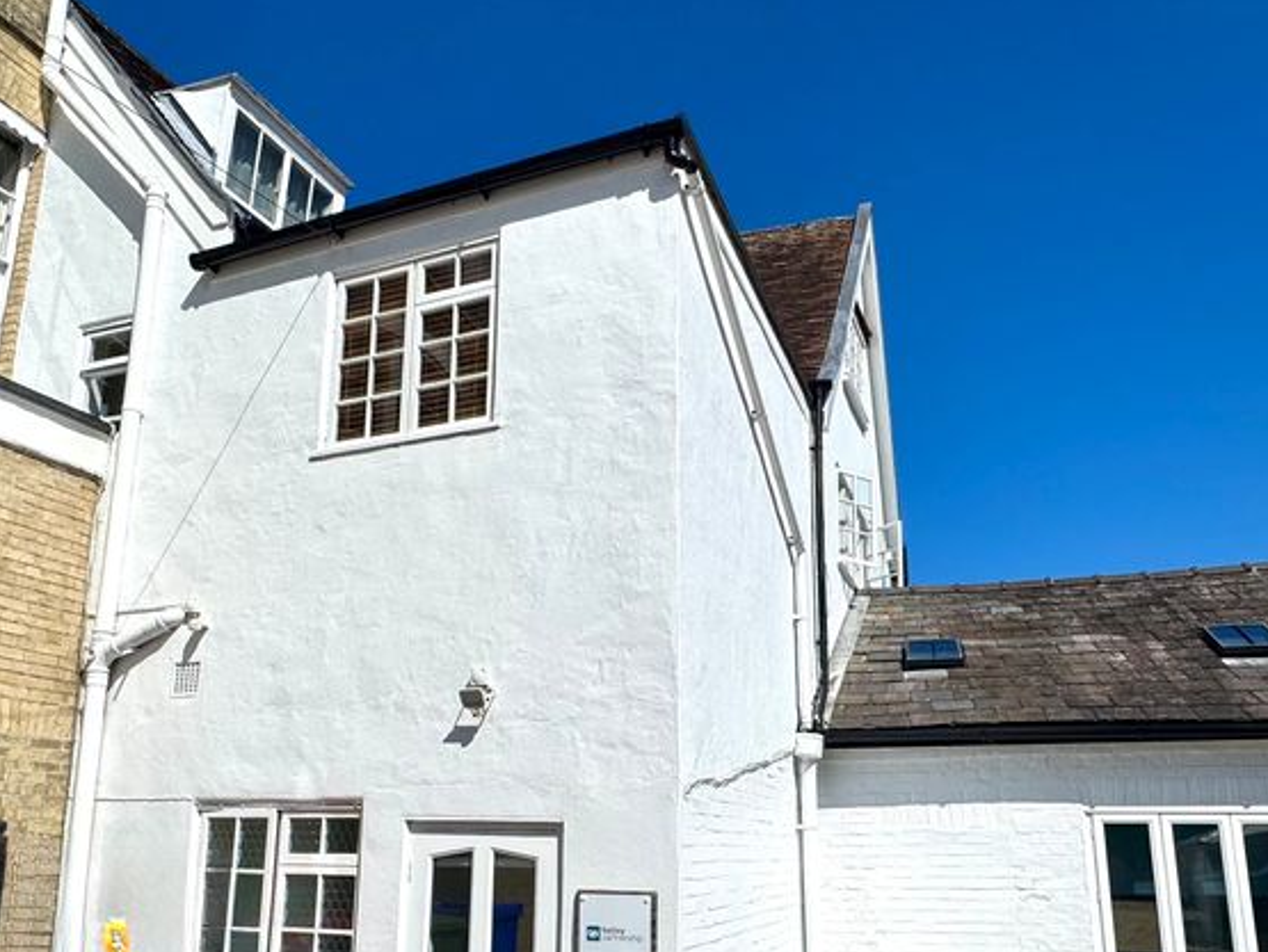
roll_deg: +1.0
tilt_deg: +13.2
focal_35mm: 28
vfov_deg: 49.2
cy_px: 613
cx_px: 608
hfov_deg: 63.4
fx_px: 1026
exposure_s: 1/5650
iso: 40
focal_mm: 2.22
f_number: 2.2
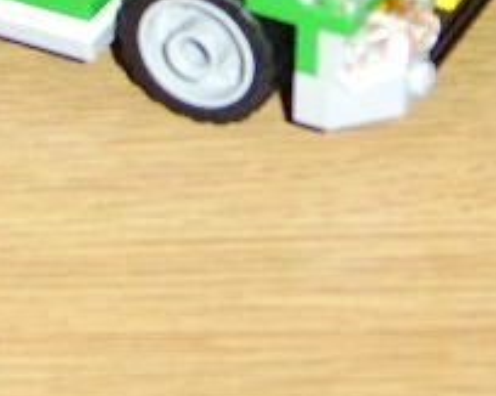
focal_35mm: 141
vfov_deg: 10.7
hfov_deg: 13.5
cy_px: -131
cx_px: 49
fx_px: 2069
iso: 400
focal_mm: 11.93
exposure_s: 1/60
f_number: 3.5
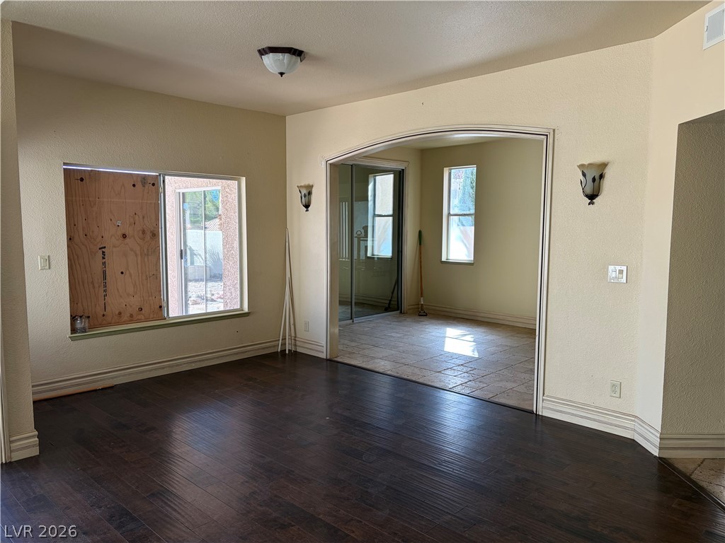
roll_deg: -0.1
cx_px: 362
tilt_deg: -5.2
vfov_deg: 53.1
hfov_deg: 67.3
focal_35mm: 26
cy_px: 272
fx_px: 545
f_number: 1.6
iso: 32
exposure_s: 1/126
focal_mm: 5.96
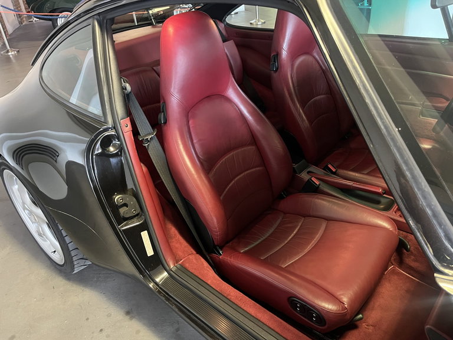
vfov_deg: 53.1
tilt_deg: -32.1
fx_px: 340
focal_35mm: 26
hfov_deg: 67.3
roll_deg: +6.0
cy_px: 170
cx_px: 226
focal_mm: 5.1
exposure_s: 1/25
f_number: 1.6
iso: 500
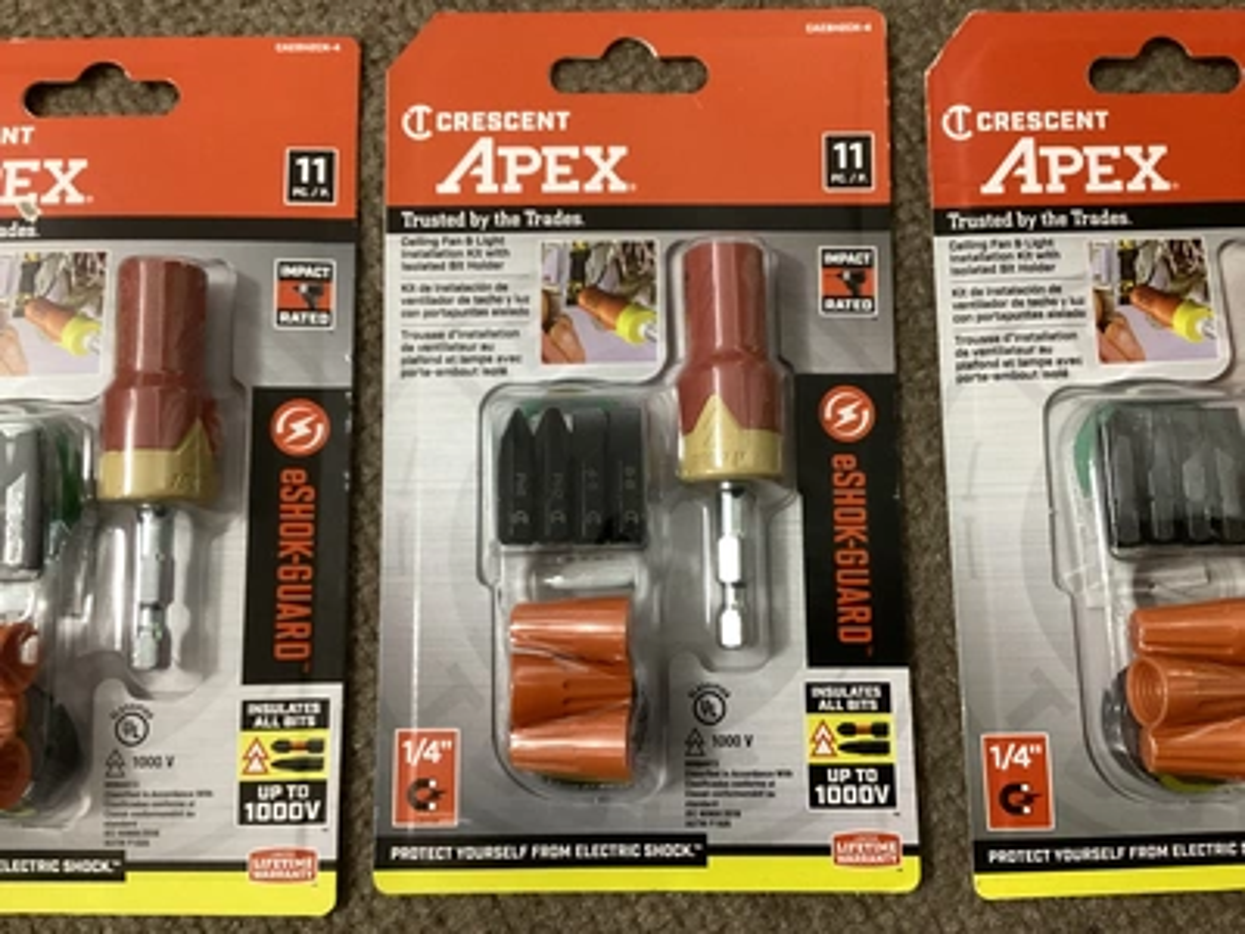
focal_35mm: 31
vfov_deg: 45.4
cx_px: 622
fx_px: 1115
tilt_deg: -82.5
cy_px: 467
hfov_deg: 58.4
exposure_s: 1/40
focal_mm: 3.3
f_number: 2.4
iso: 320
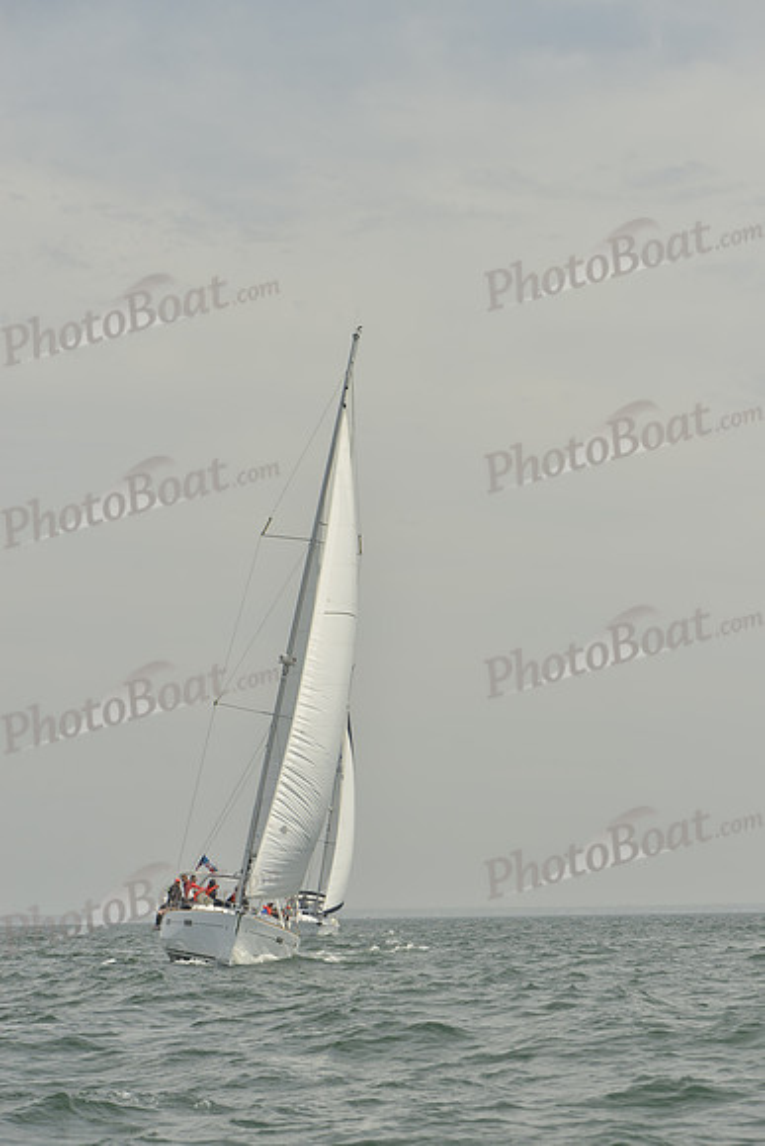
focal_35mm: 90
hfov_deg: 15.2
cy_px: 573
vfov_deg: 22.6
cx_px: 382
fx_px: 2867
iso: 200
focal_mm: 90
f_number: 9
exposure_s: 1/1250
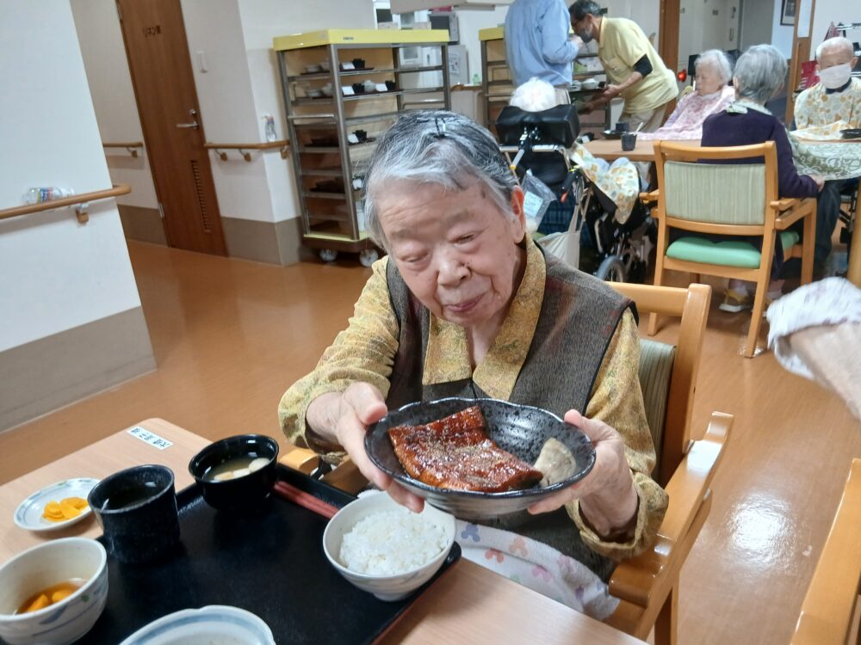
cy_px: 322
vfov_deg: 53.1
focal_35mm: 26
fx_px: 647
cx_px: 430
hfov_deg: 67.3
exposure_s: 1/50
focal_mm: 3.86
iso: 250
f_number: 1.8
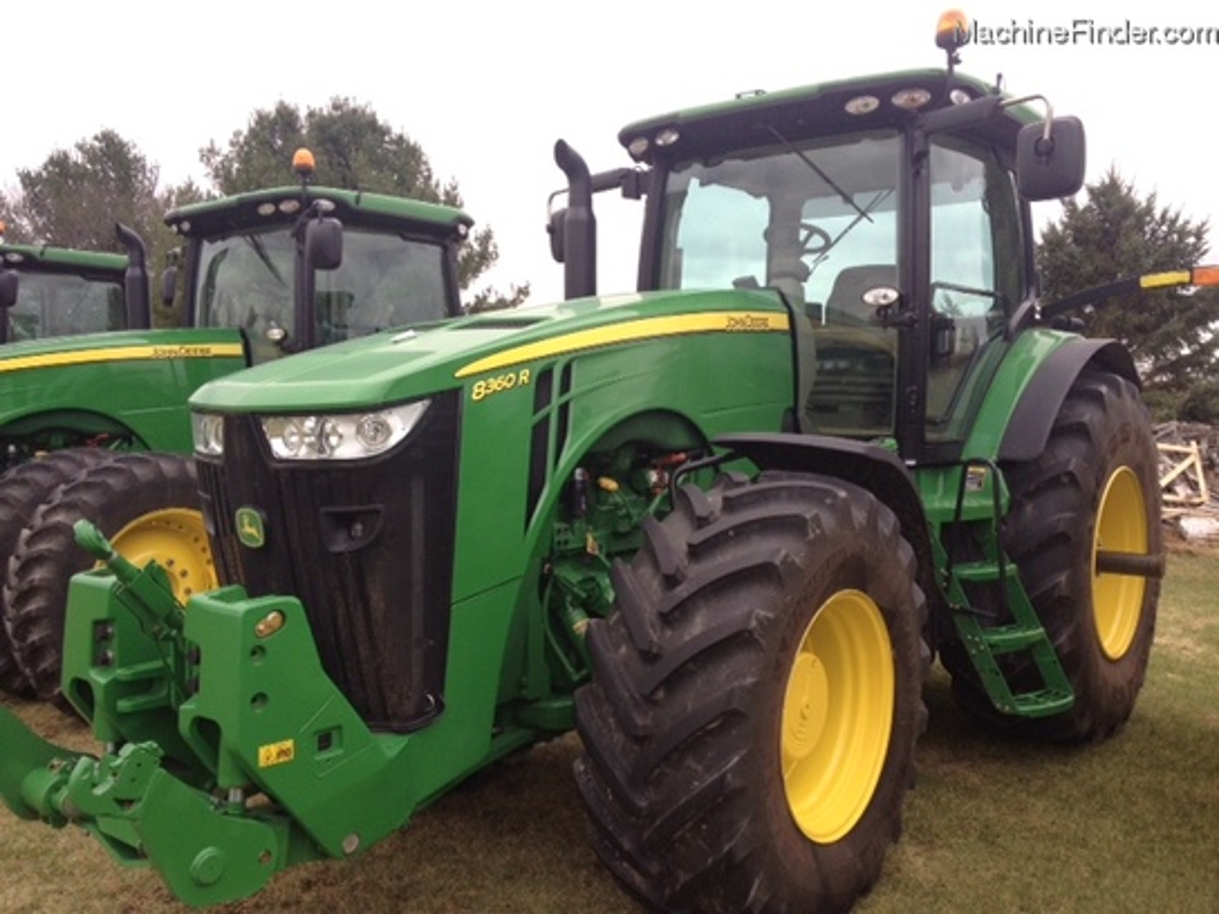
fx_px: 1233
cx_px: 610
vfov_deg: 40.7
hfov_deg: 52.6
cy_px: 457
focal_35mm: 35
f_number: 2.4
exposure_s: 1/289
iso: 64
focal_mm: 4.28
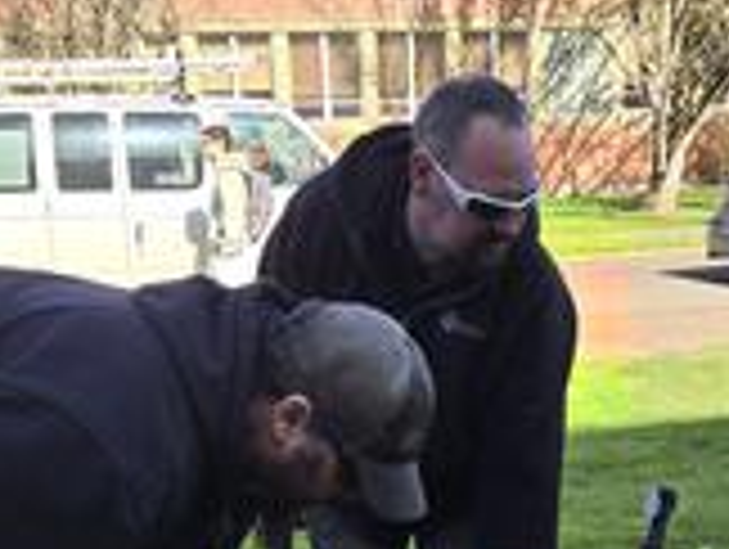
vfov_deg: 20.0
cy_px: 698
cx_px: 414
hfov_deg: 28.5
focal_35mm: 68
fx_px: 1434
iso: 25
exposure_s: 1/330
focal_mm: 5.4
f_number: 1.8
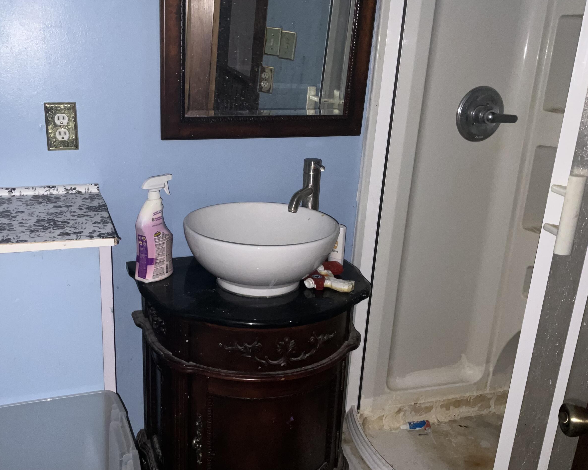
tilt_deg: -19.1
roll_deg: -2.3
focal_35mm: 36
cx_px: 237
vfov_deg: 41.1
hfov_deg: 50.0
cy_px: 242
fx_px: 626
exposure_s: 1/16
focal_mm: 3
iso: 64
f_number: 1.8
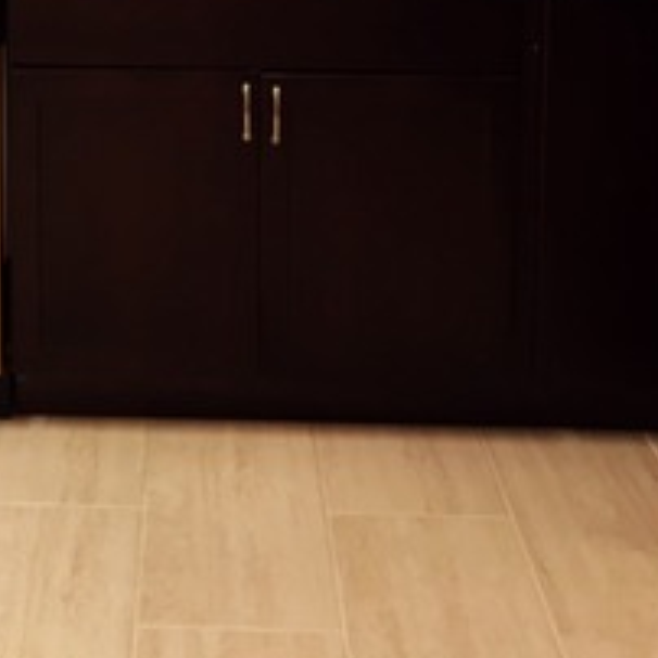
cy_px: -101
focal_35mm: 61
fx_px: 1312
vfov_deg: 25.7
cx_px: 143
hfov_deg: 27.7
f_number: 2.2
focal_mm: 4.15
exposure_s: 1/30
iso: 80
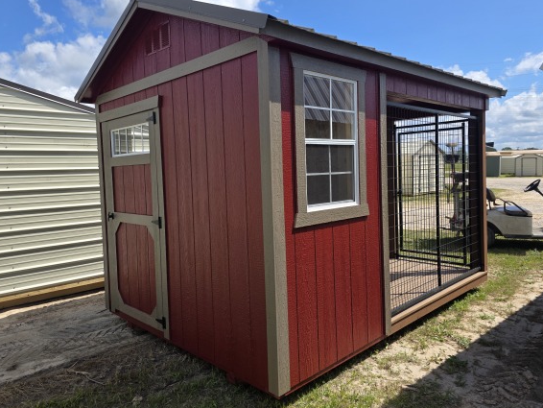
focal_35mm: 26
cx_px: 249
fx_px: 408
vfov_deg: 53.0
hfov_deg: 67.2
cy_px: 184
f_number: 1.7
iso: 80
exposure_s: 1/5153
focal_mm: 6.3
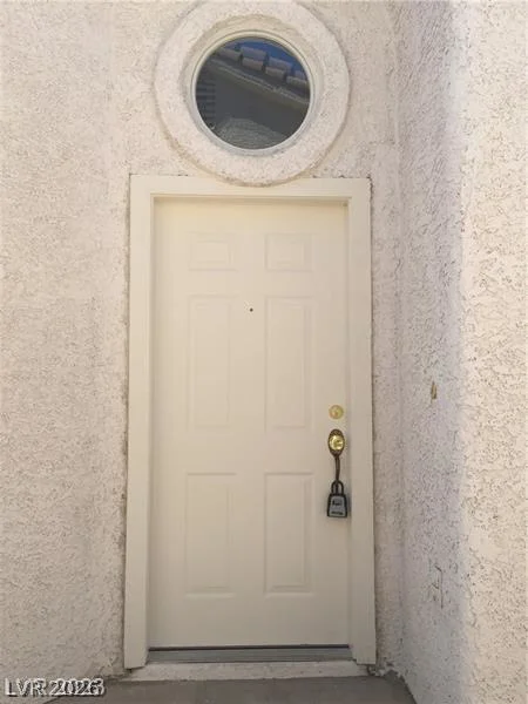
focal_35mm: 29
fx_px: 590
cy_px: 352
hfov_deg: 48.2
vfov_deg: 61.7
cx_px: 264
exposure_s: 1/1014
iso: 32
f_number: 2.2
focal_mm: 4.15
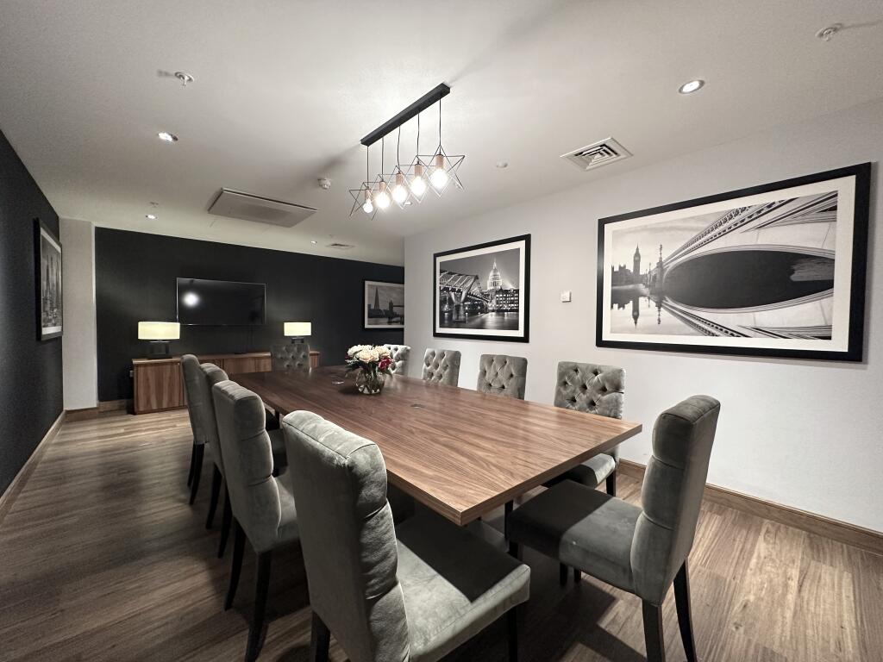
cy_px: 331
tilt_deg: -2.3
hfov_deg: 102.1
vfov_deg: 85.7
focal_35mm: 14
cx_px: 442
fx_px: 357
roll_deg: -0.6
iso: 400
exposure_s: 1/50
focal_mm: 2.22
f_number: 2.2
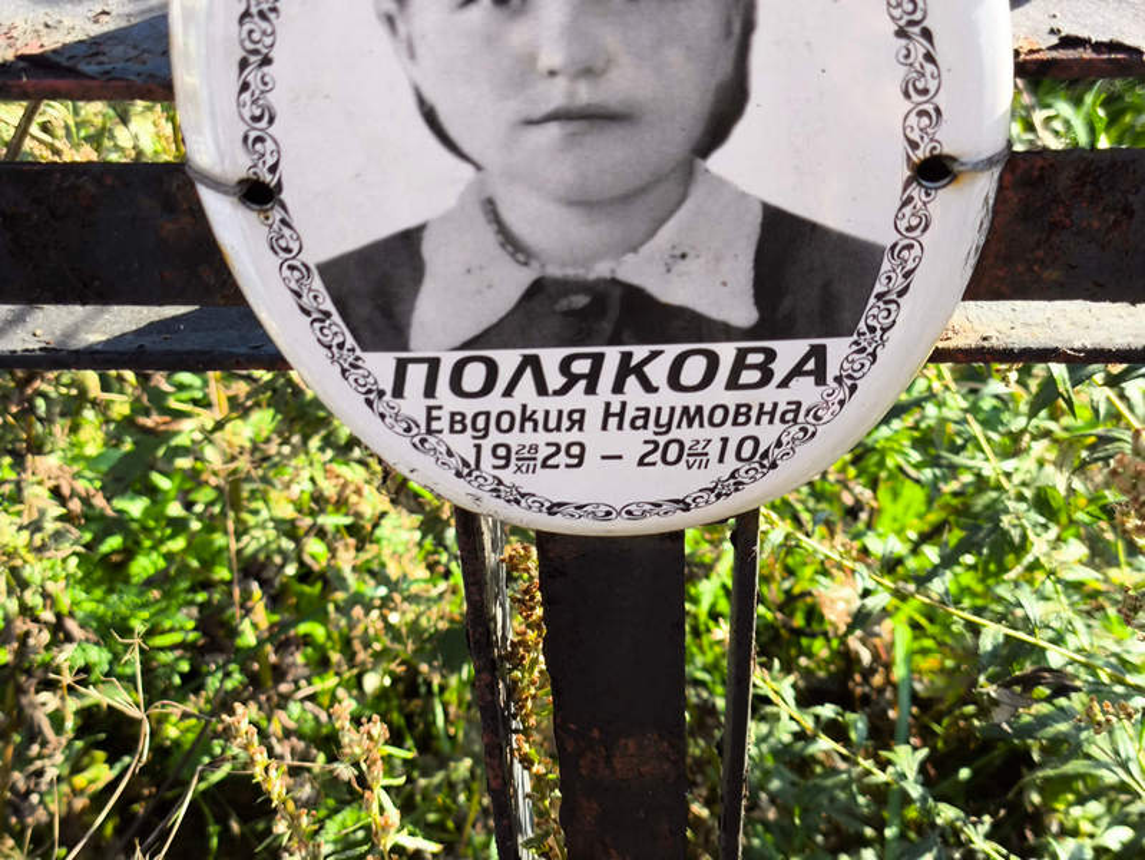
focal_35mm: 50
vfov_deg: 29.1
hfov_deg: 38.2
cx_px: 572
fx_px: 1655
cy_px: 430
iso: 50
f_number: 1.7
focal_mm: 4.71
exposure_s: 1/222
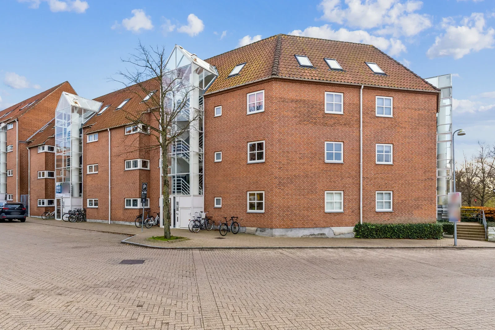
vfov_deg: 59.5
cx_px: 248
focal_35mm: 21
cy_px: 165
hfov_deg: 81.2
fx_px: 289
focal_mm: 14
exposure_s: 1/125
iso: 200
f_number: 8
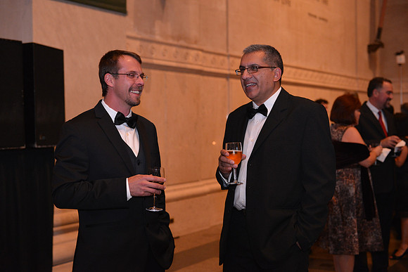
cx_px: 204
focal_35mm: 52
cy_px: 136
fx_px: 589
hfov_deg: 38.2
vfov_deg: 26.0
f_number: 3.2
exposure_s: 1/60
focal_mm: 52
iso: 2000
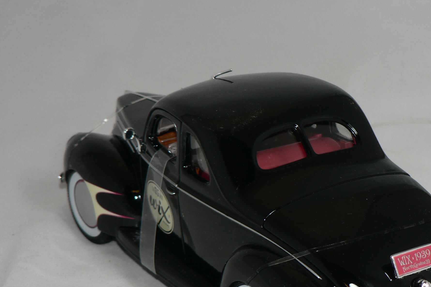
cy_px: 201
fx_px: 1125
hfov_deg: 21.5
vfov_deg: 14.5
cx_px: 306
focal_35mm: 94
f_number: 3.2
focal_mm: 10.5
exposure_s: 1/60
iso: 80
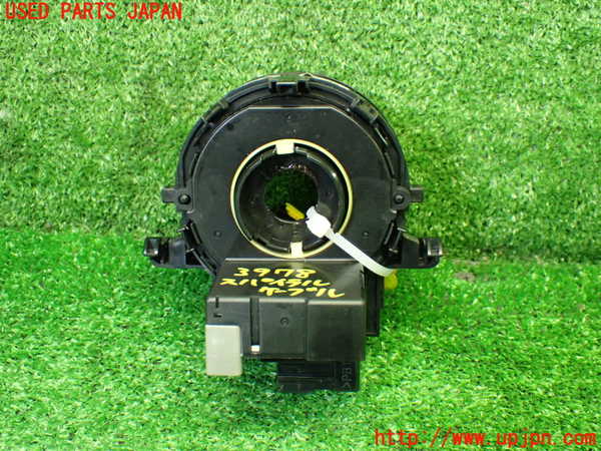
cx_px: 300
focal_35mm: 47
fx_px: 816
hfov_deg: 40.4
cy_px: 226
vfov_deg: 30.9
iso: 1000
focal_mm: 8.4
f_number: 3.1
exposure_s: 1/50
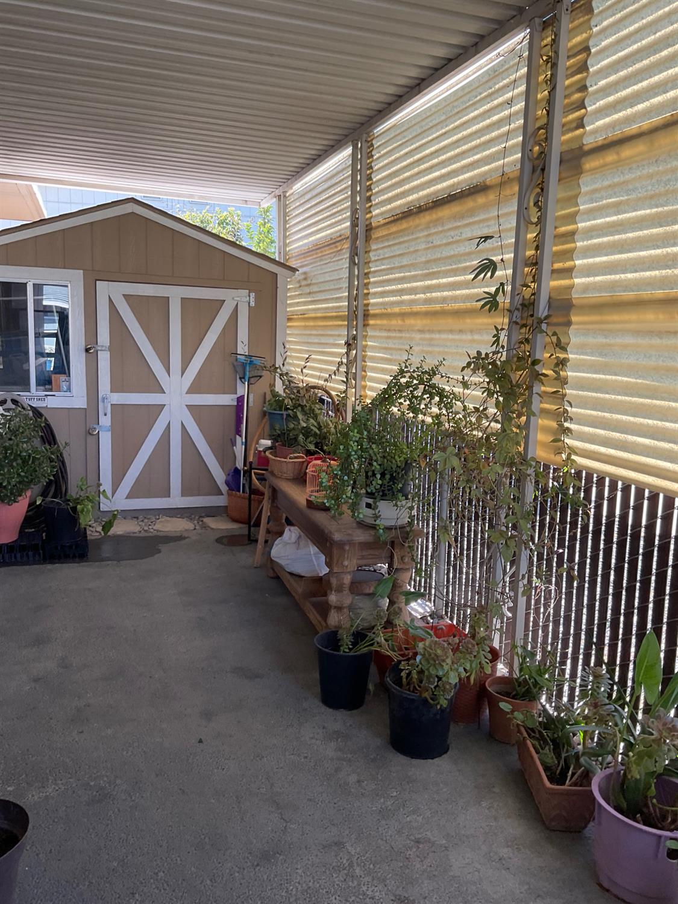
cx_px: 339
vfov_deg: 61.7
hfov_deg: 48.2
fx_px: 757
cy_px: 452
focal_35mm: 29
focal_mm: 3
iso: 25
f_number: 1.8
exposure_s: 1/122
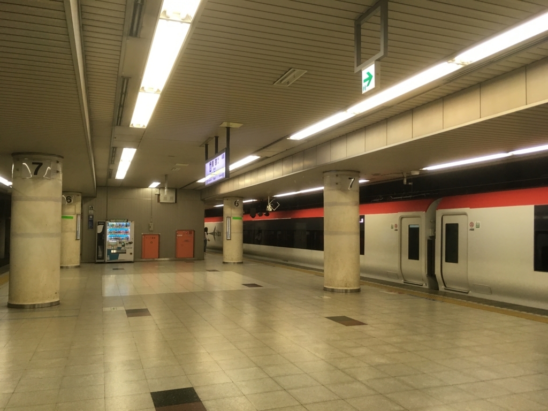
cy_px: 206
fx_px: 459
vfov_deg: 48.2
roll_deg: +0.5
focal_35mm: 29
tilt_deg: +1.3
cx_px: 274
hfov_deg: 61.7
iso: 40
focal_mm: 4.15
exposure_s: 1/30
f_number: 2.2
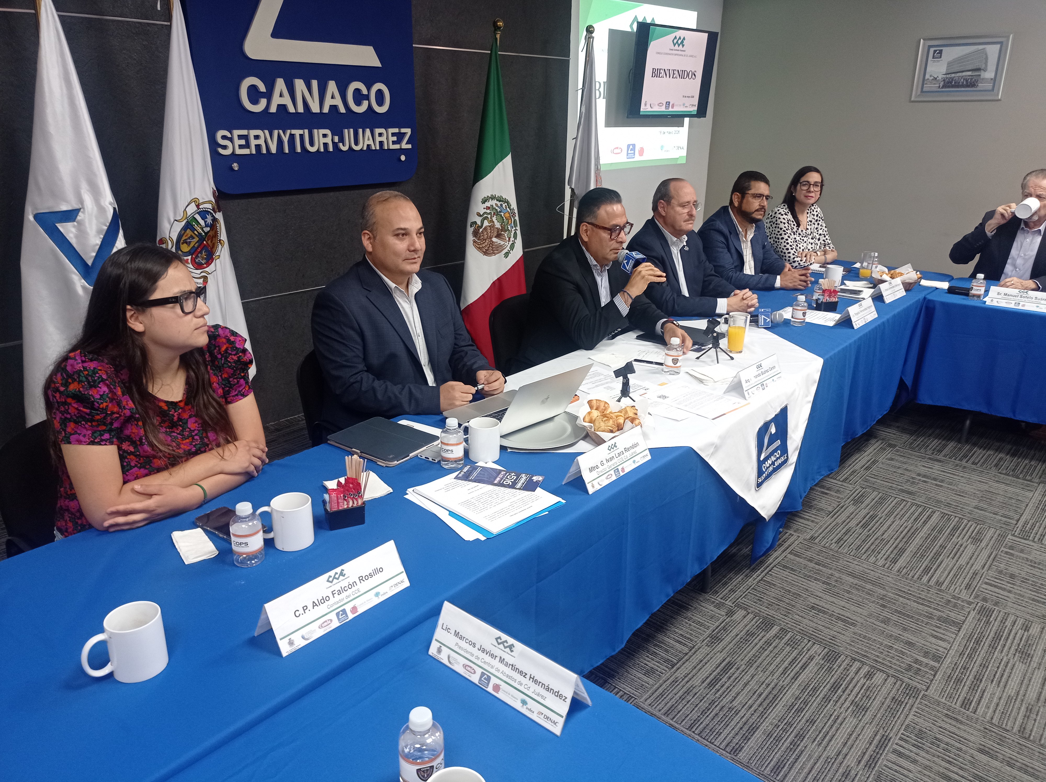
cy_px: 391
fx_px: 845
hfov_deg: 63.5
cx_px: 523
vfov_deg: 49.7
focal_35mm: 28
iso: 182
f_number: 1.79
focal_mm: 4.7
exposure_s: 1/40
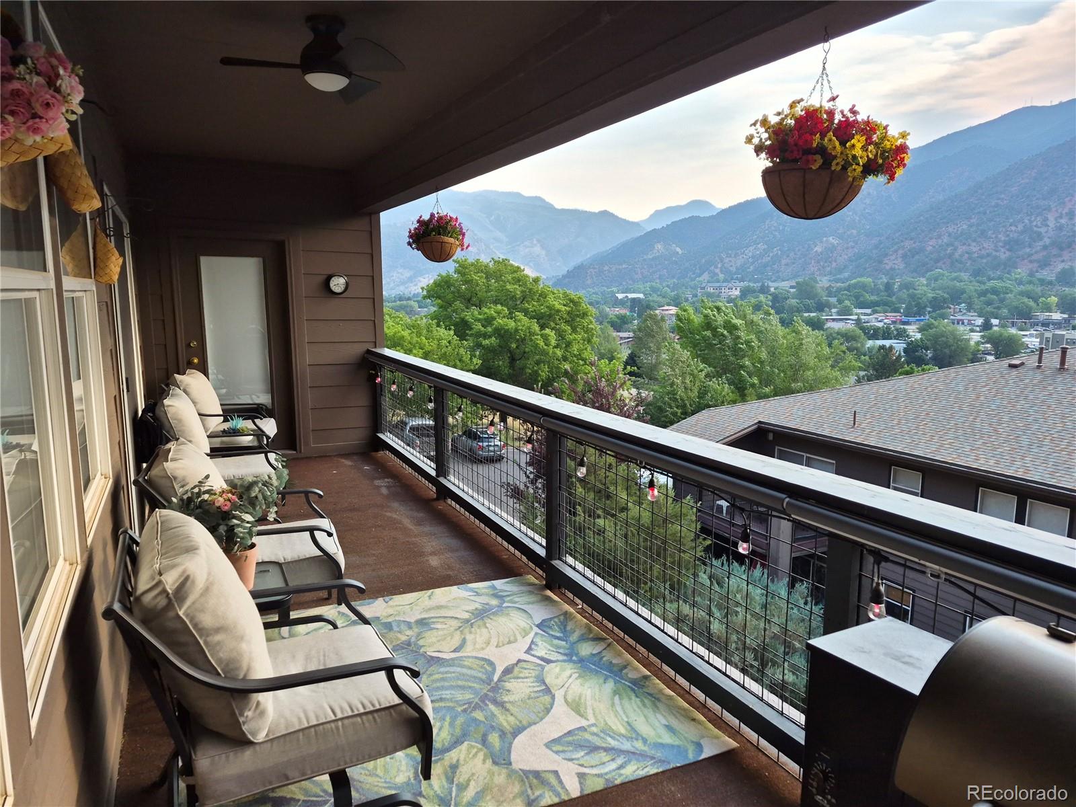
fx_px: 715
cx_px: 538
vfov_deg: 58.9
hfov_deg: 73.9
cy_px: 404
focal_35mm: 23
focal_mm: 5.4
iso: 80
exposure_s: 1/2696
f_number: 1.8
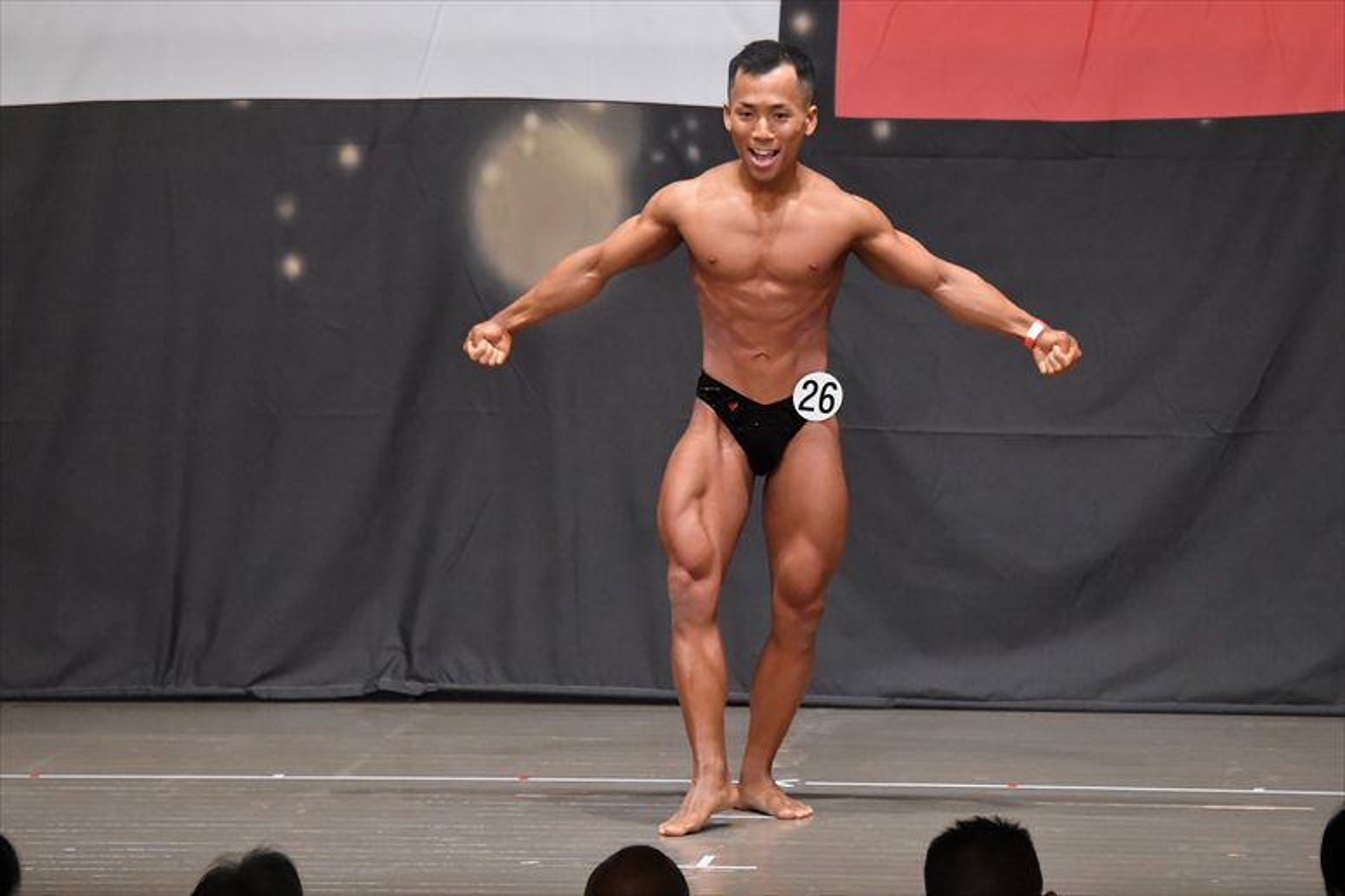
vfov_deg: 5.7
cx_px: 672
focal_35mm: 240
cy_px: 448
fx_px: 8962
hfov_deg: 8.6
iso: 6400
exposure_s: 1/400
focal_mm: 160
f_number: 5.6
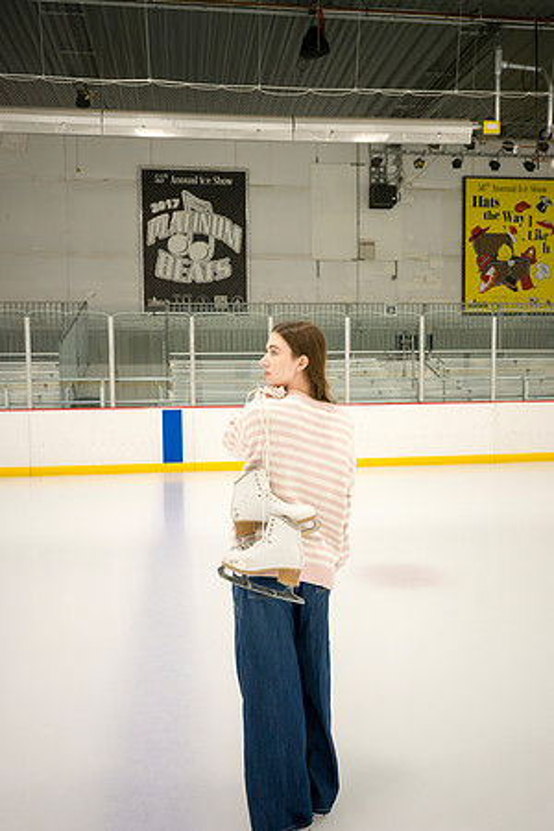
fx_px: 727
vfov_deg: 59.5
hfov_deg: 41.7
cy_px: 416
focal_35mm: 32
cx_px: 277
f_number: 8
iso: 3200
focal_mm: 31.5
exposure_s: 1/400
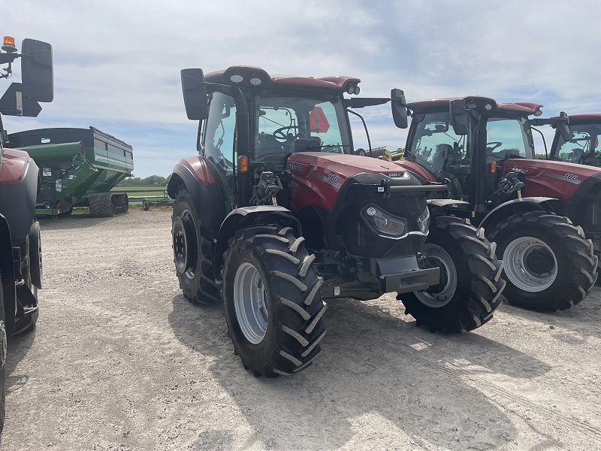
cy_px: 226
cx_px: 300
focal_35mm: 26
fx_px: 451
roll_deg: +0.4
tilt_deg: -2.8
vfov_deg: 53.1
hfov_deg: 67.3
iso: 32
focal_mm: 4.2
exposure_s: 1/4000
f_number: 1.6
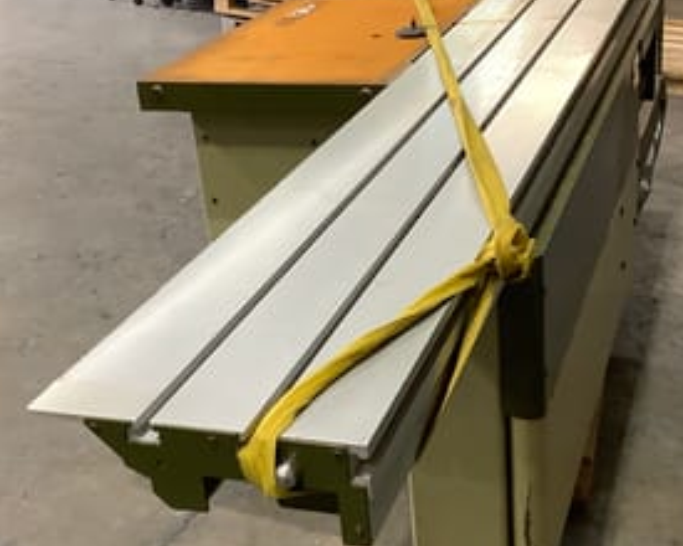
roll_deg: -1.0
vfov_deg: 27.6
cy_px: 326
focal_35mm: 55
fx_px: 1112
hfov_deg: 34.1
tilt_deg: -25.0
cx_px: 380
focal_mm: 3.3
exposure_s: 1/50
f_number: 2.4
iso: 250
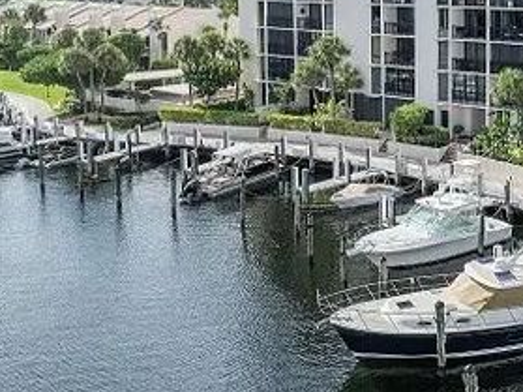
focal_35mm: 55
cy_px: 36
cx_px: 536
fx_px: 831
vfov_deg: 25.7
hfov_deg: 31.9
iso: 160
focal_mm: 12.29
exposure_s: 1/4000
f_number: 2.8
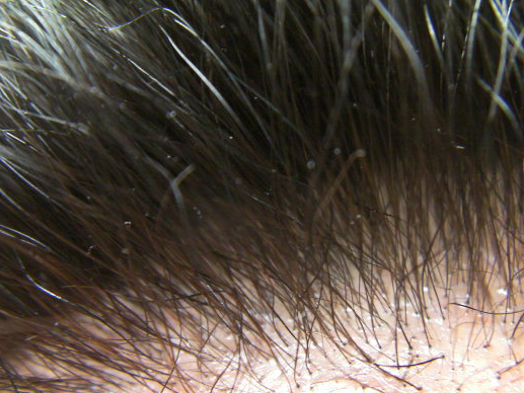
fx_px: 712
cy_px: 237
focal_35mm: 47
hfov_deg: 40.2
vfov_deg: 30.8
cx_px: 320
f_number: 3.5
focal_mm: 6.8
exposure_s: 1/7.8
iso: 200
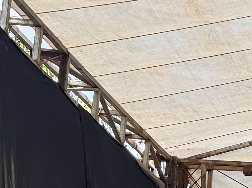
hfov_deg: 11.2
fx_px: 1070
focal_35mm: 147
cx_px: 610
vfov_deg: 9.3
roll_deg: +1.7
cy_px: 396
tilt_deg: +3.2
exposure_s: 1/196
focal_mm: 6.76
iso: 80
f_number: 1.78
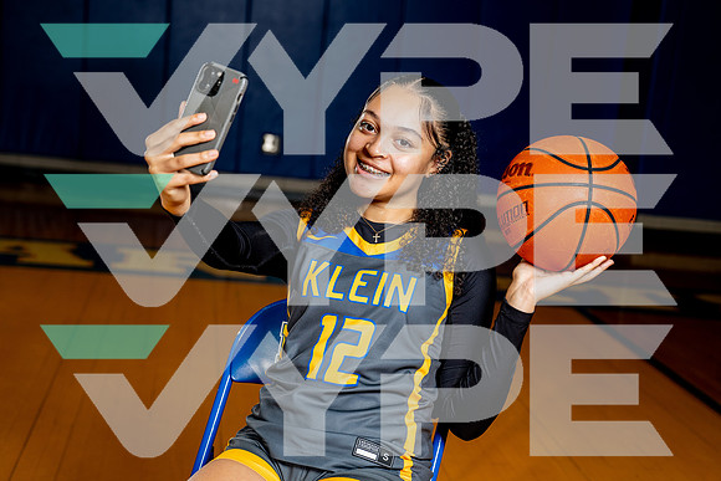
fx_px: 1402
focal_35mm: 70
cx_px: 360
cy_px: 240
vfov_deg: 19.5
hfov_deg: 28.8
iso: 160
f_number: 4
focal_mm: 70
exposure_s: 1/250
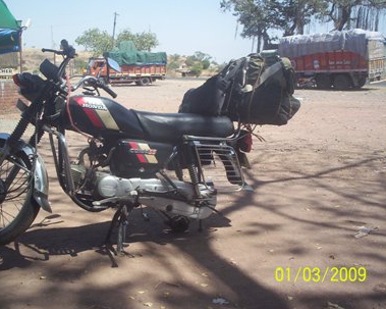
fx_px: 457
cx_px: 179
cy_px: 156
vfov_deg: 37.3
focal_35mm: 40
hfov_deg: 45.8
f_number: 4.5
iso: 100
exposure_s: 1/441
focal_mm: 4.99
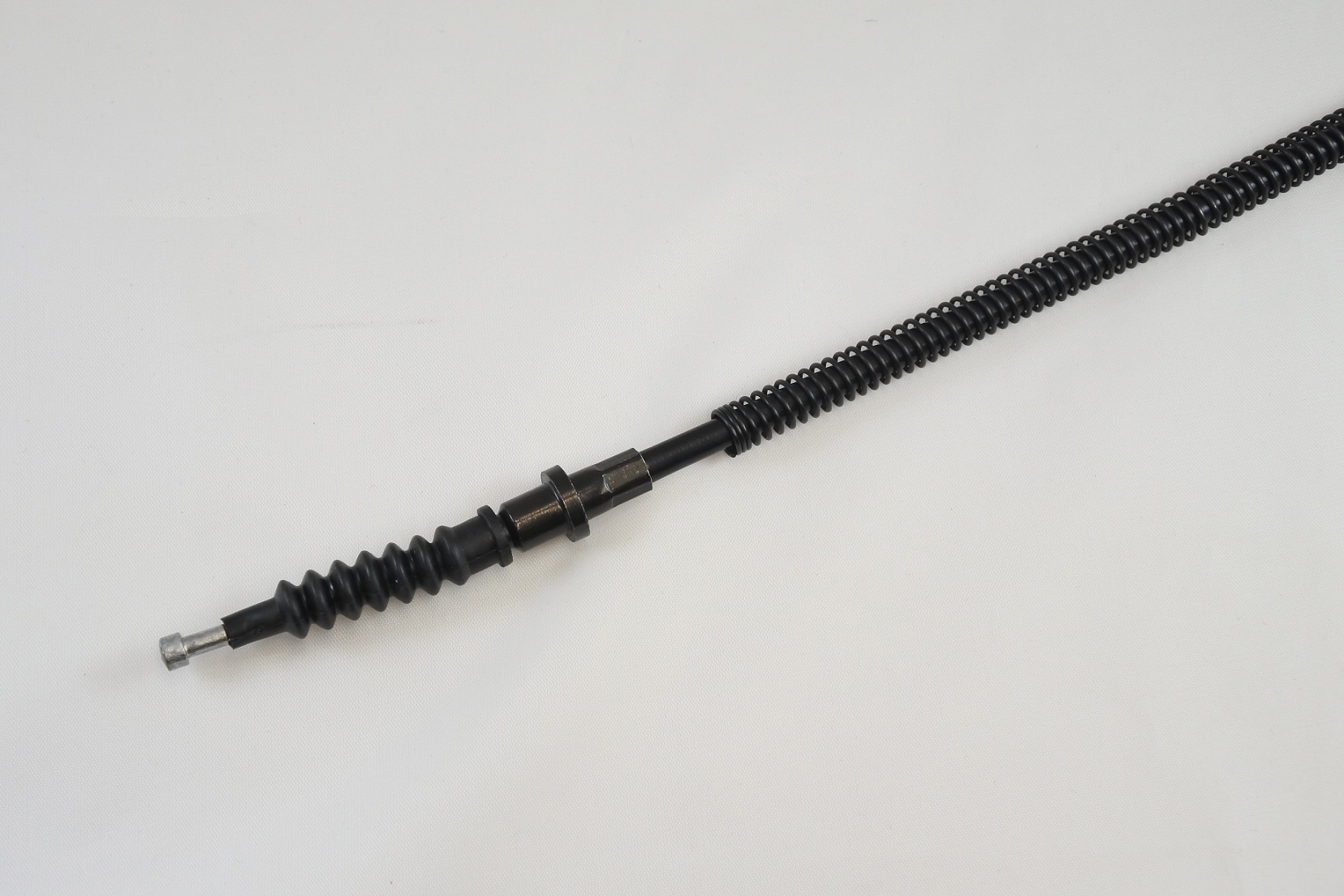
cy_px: 448
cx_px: 672
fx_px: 1904
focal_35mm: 51
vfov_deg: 26.5
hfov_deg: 38.9
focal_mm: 18.9
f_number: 4.5
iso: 400
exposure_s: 1/160
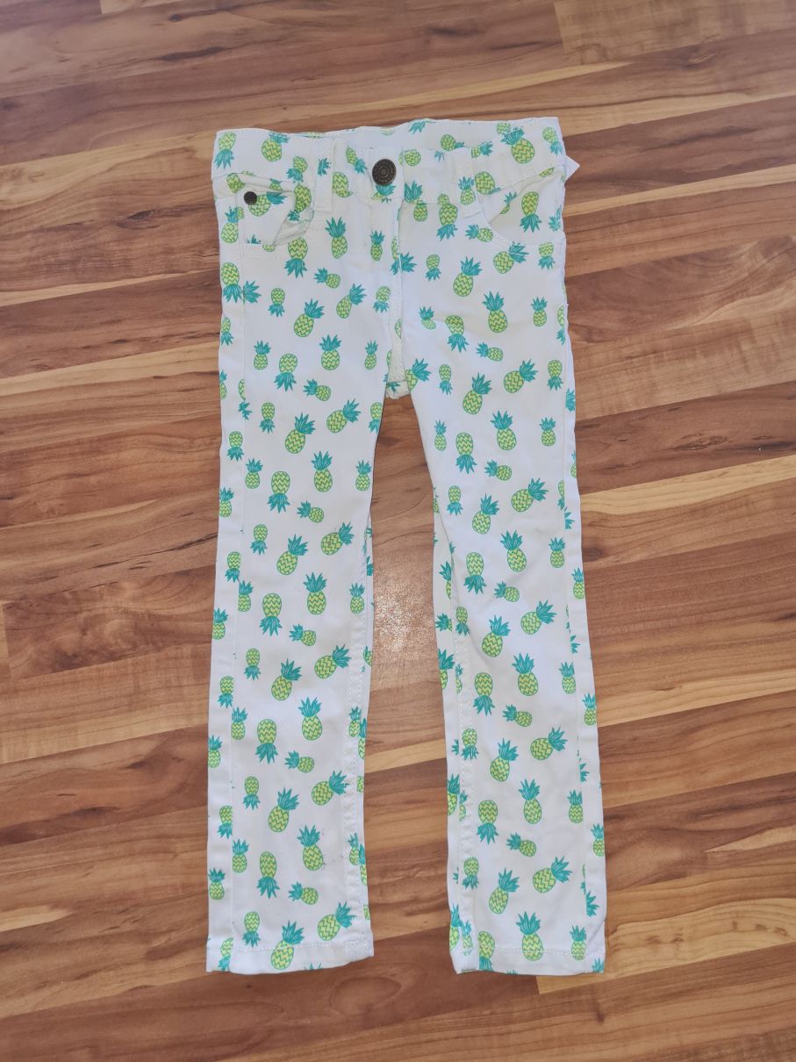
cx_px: 398
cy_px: 531
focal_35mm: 26
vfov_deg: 67.3
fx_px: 797
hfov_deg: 53.0
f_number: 1.8
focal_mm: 5.4
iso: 200
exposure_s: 1/100
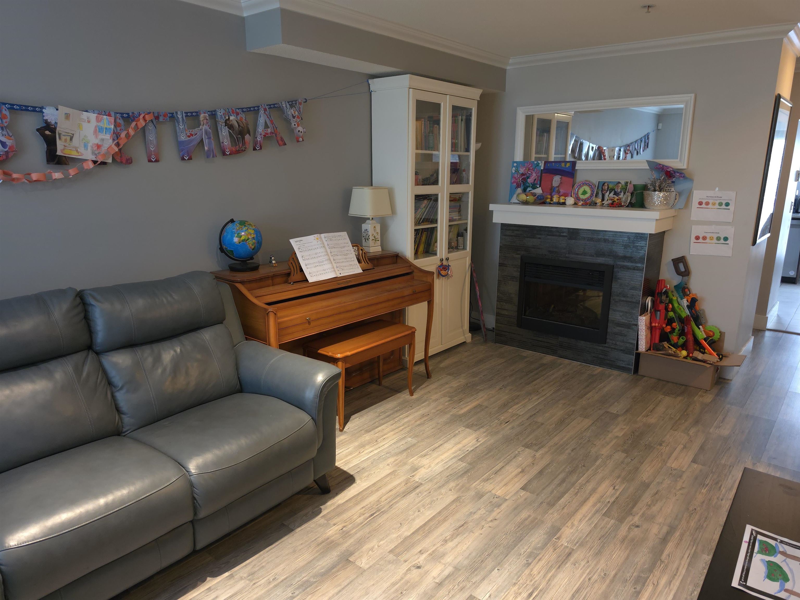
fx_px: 532
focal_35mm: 23
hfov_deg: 73.9
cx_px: 400
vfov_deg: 58.9
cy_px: 300
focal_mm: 6.5
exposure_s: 1/24
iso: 160
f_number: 1.4
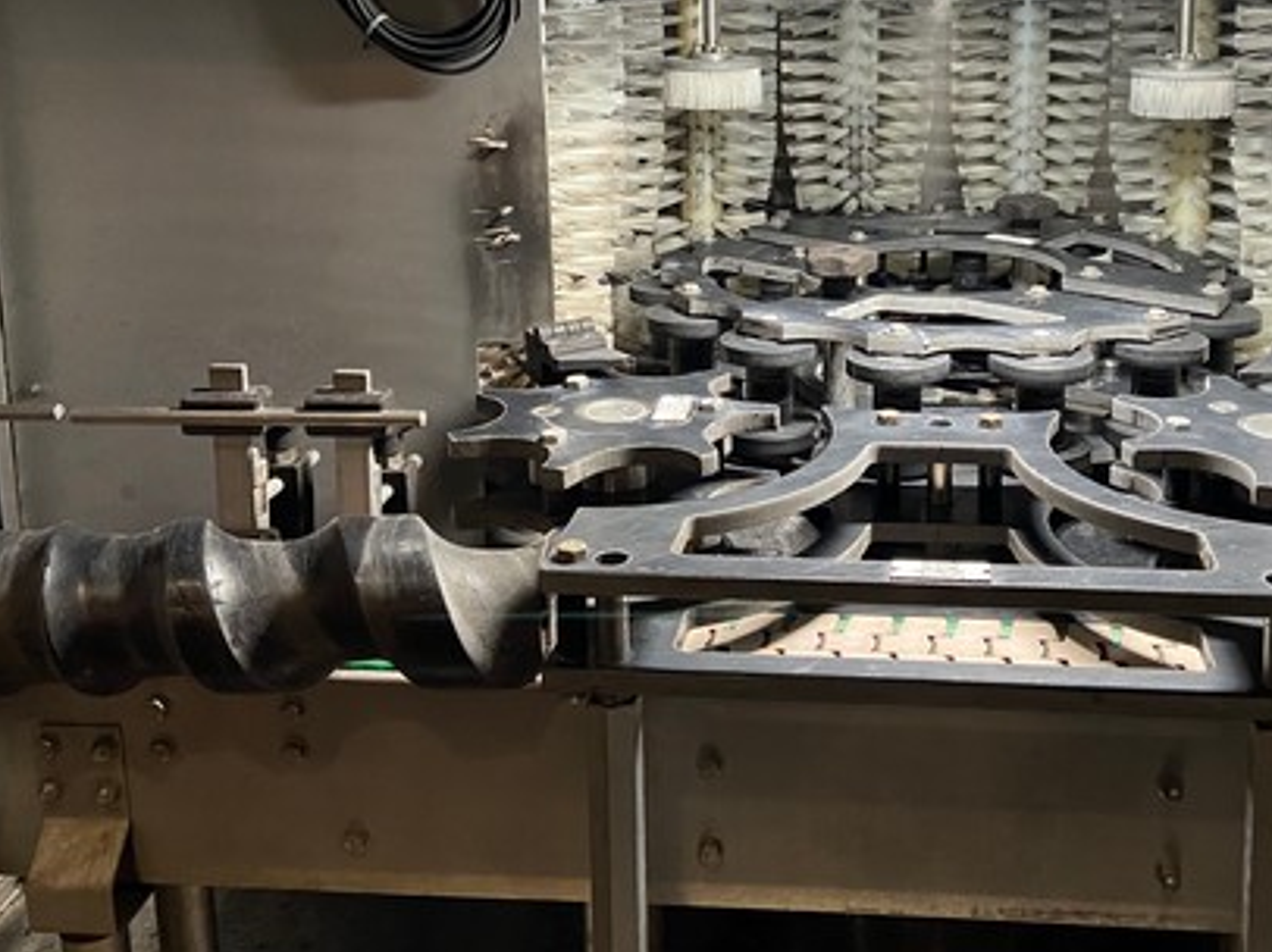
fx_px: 1506
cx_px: 846
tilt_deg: -10.6
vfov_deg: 34.2
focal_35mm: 41
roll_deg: +0.0
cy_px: 213
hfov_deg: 45.1
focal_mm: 4.25
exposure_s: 1/33
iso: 320
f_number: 1.8
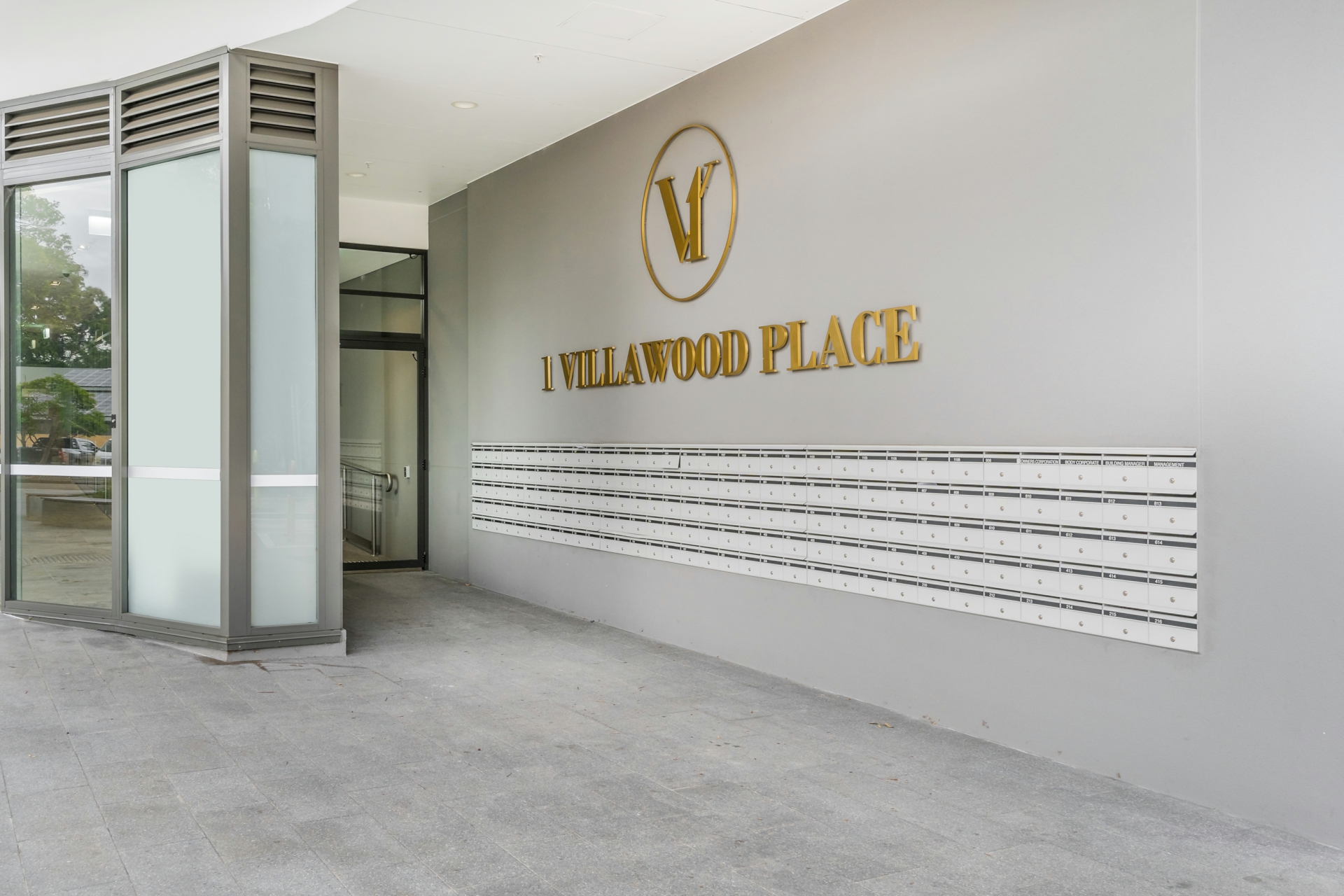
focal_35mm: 32
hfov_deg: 58.7
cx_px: 672
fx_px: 1195
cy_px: 448
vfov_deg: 41.1
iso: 640
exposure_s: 1/13
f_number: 11
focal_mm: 32
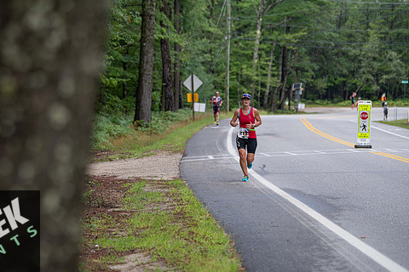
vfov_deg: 9.1
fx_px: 1715
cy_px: 147
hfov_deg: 13.6
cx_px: 166
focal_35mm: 151
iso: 250
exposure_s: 1/400
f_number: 3.5
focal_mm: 125
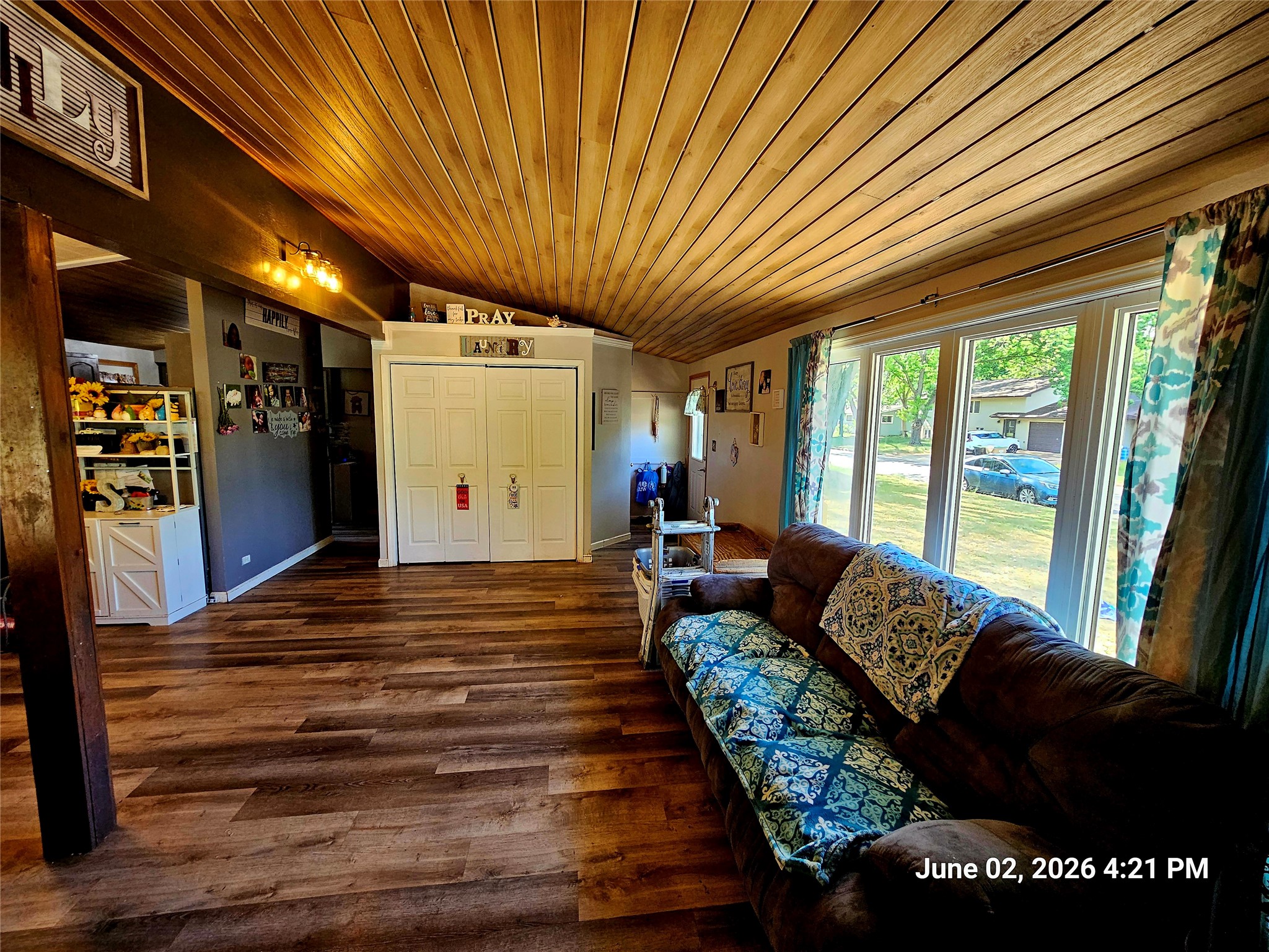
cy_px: 476
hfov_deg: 106.2
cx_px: 634
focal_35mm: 13
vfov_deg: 89.9
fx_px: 477
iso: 200
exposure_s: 1/60.2
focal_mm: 2.2
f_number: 2.2
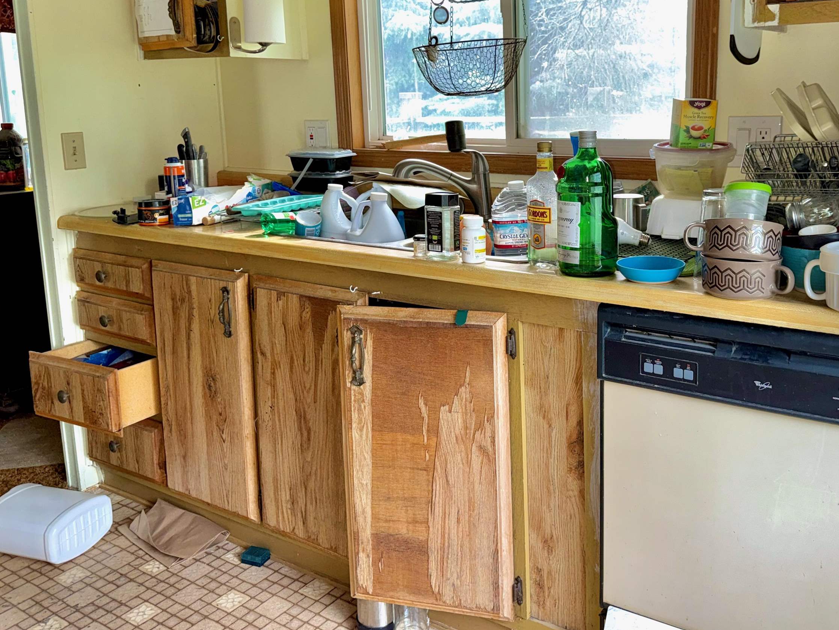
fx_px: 800
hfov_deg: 55.0
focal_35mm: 33
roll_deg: +1.1
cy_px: 221
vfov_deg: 42.5
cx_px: 493
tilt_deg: -9.8
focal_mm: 6.76
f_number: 1.78
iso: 100
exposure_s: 1/43
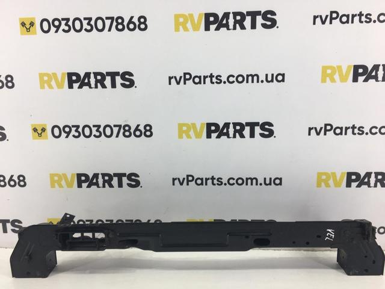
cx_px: 192
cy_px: 144
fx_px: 323
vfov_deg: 48.2
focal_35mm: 29
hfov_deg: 61.7
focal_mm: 4.15
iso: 25
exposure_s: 1/50
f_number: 2.2
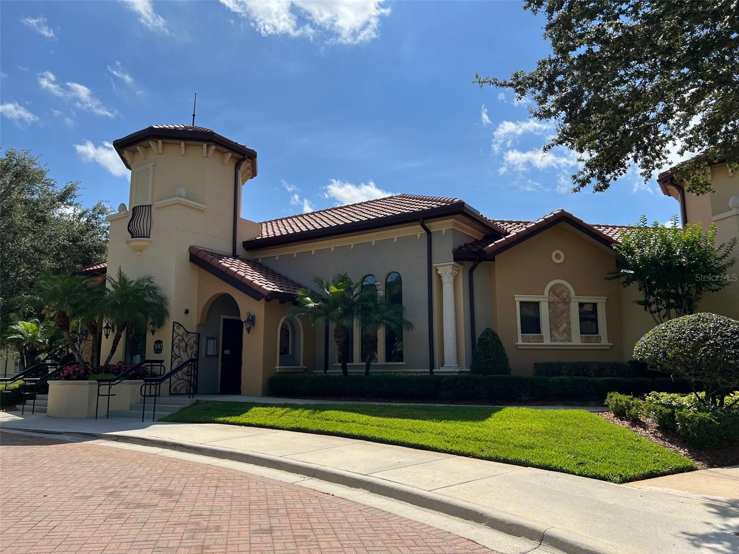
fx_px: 555
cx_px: 370
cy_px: 277
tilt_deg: +8.8
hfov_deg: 67.3
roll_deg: +0.4
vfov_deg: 53.1
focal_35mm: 26
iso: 50
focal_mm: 5.7
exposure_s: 1/6211
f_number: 1.5
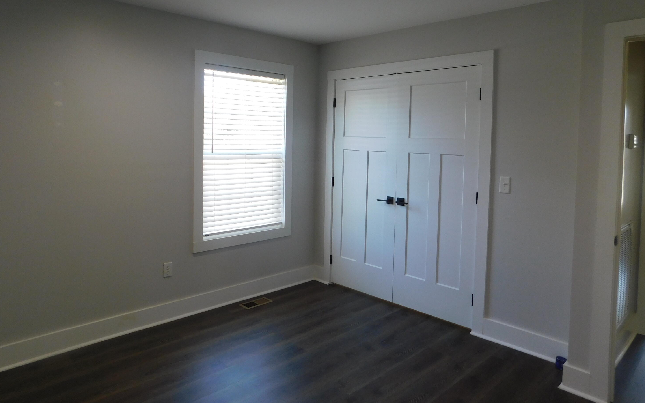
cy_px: 156
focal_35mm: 25
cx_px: 319
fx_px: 439
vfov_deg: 48.9
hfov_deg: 72.6
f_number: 3
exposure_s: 1/30
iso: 125
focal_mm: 4
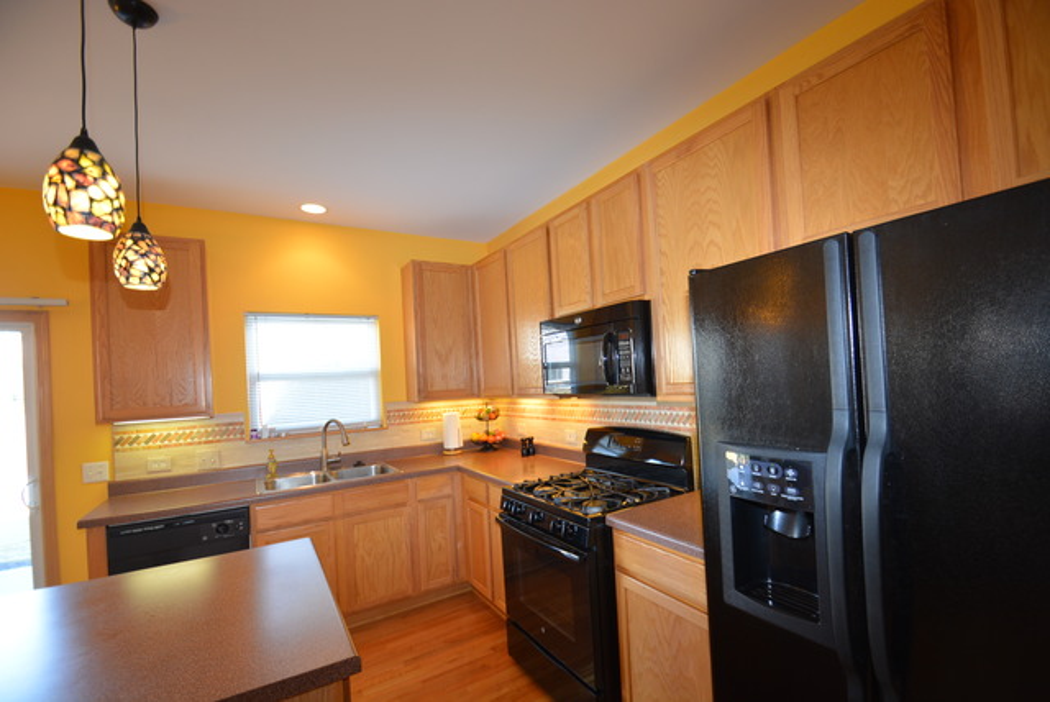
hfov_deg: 100.3
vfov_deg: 77.4
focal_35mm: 15
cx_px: 525
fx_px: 438
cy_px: 351
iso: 400
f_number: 4
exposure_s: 1/60
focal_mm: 10
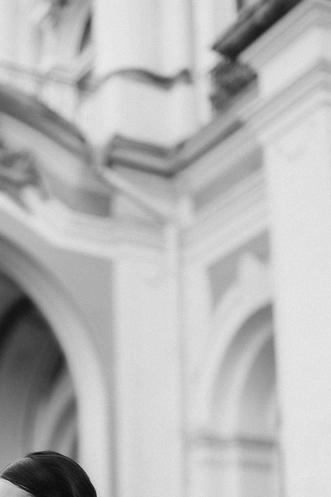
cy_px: 436
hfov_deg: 15.0
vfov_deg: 22.1
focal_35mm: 90
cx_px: 12
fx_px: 1241
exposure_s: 1/250
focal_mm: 35
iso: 100
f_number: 1.2
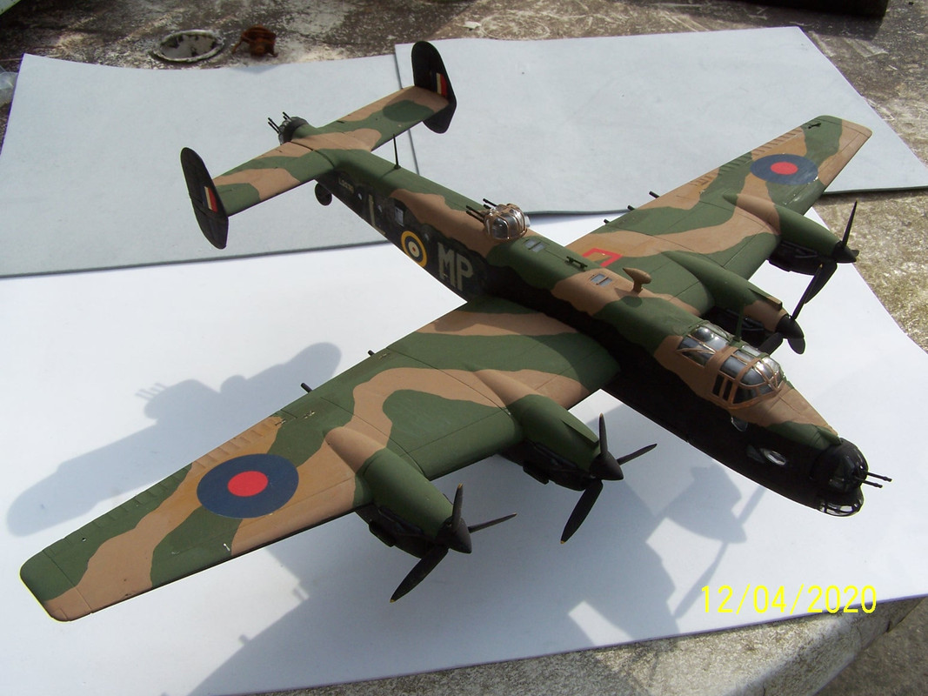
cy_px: 348
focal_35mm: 38
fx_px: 1019
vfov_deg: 37.7
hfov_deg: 49.0
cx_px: 464
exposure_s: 1/500
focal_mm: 6.3
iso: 80
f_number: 5.6
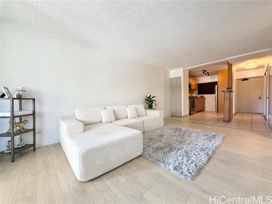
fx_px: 110
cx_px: 136
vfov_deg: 85.7
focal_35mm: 14
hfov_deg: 102.1
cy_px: 102
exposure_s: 1/120
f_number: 2.2
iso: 250
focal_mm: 2.22
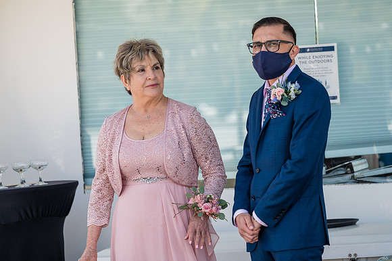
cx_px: 196
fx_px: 2176
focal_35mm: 200
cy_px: 130
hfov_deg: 10.3
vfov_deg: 6.9
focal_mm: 200
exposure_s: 1/500
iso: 160
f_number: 4.5
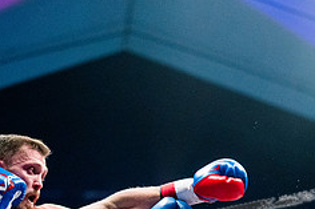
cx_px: 127
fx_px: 1075
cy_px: 250
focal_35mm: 123
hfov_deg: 16.7
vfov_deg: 10.9
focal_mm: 50
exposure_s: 1/1600
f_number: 1.4
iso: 6400
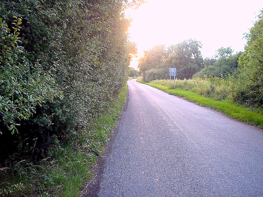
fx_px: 274
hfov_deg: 51.4
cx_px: 132
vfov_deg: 39.7
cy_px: 98
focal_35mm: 36
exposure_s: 1/30
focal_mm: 6.5
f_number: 3.1
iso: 80
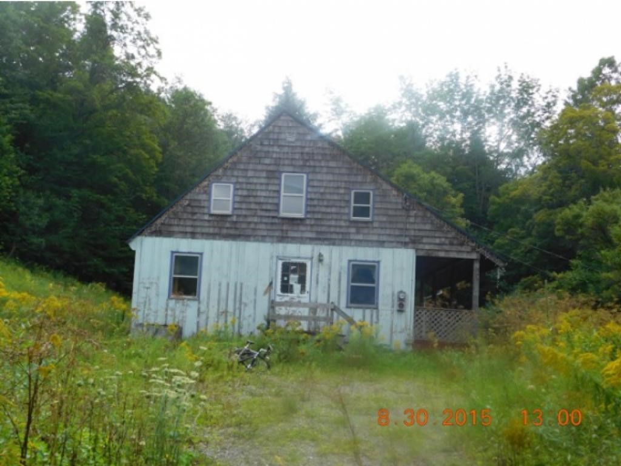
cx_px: 310
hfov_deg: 42.1
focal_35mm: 45
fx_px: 808
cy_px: 233
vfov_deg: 32.2
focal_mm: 8
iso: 125
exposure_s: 1/500
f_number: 3.7
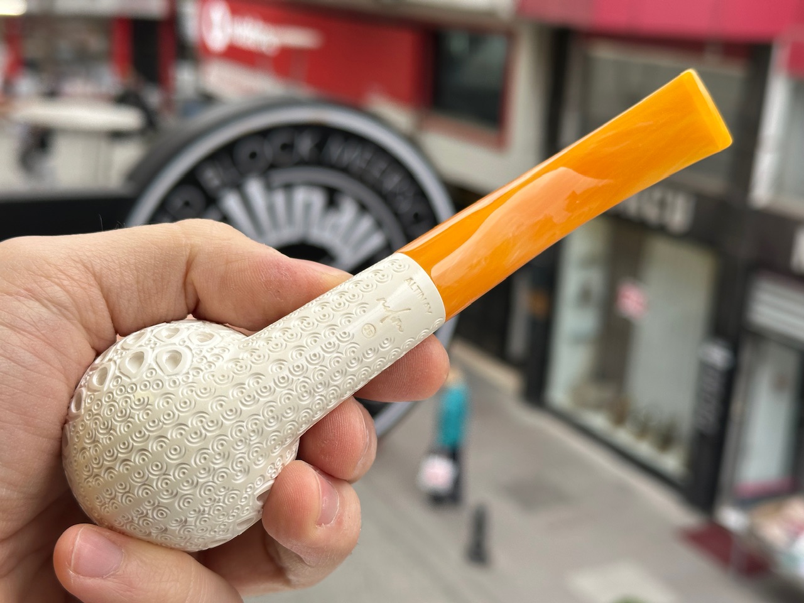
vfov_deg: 30.3
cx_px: 402
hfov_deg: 39.7
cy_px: 302
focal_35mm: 48
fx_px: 1115
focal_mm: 6.86
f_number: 1.78
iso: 64
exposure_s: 1/320
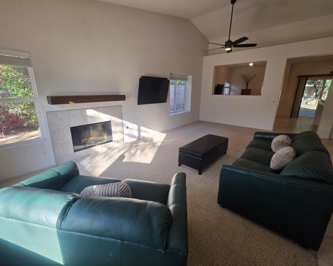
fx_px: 138
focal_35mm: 14
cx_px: 158
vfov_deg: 88.0
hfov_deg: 100.6
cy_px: 130
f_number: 1.9
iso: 40
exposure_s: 1/120
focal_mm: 2.2
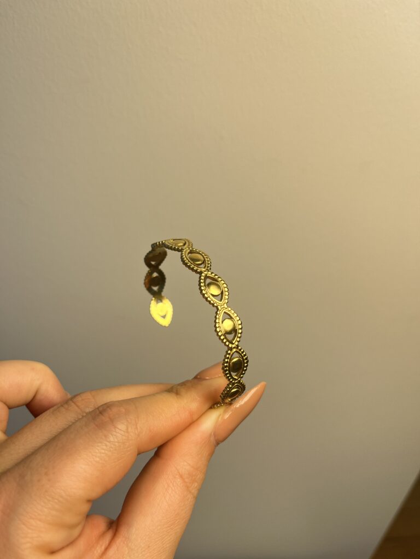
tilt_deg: -35.7
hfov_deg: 53.1
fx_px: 421
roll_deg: -1.9
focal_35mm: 26
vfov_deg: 67.3
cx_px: 210
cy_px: 280
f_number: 1.6
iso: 40
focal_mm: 5.1
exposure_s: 1/100
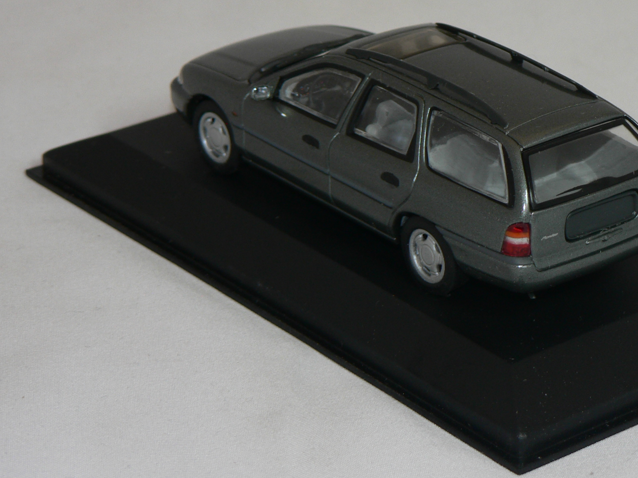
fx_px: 2819
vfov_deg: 9.7
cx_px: 483
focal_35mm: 153
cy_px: 152
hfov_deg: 12.9
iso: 80
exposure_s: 1/60
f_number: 3.2
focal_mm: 15.8
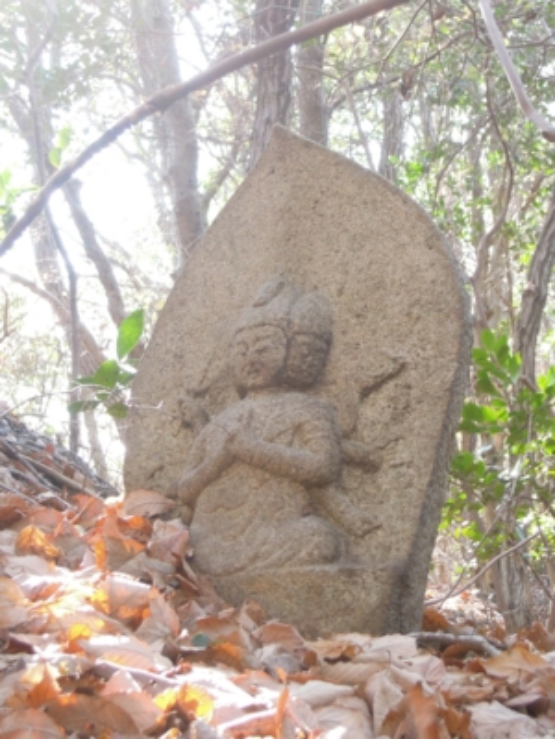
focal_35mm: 77
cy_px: 370
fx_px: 1646
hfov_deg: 19.1
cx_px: 278
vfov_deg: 25.3
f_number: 4.7
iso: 400
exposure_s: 1/50
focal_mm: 13.8
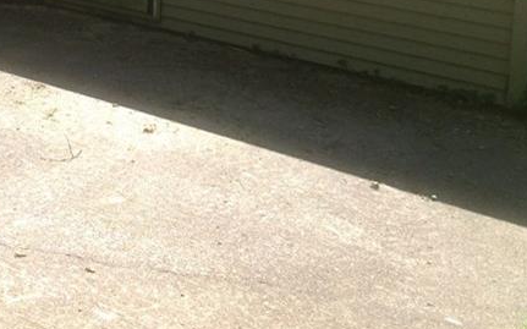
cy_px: -117
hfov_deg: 23.4
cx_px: 142
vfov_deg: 14.1
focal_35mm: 88
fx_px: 1263
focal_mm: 4.28
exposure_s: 1/560
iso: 50
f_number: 2.4
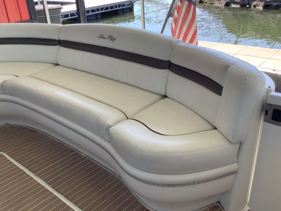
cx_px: 135
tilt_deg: -26.1
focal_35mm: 34
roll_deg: +4.3
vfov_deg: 41.8
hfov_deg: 53.9
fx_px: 276
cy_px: 108
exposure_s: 1/165
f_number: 2.4
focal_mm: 3.3
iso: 25
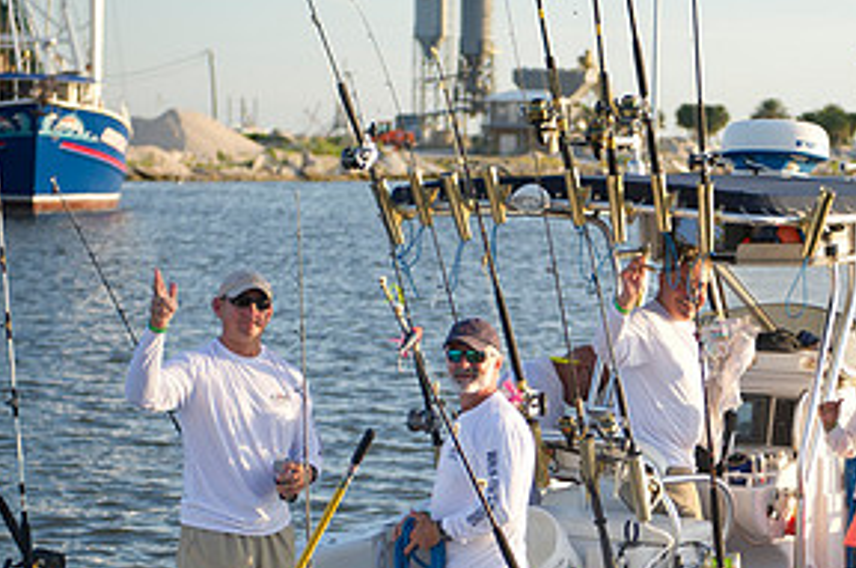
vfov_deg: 10.8
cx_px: 663
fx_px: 2967
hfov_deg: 16.3
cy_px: 544
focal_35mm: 125
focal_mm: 62
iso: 125
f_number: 2.8
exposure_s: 1/1000
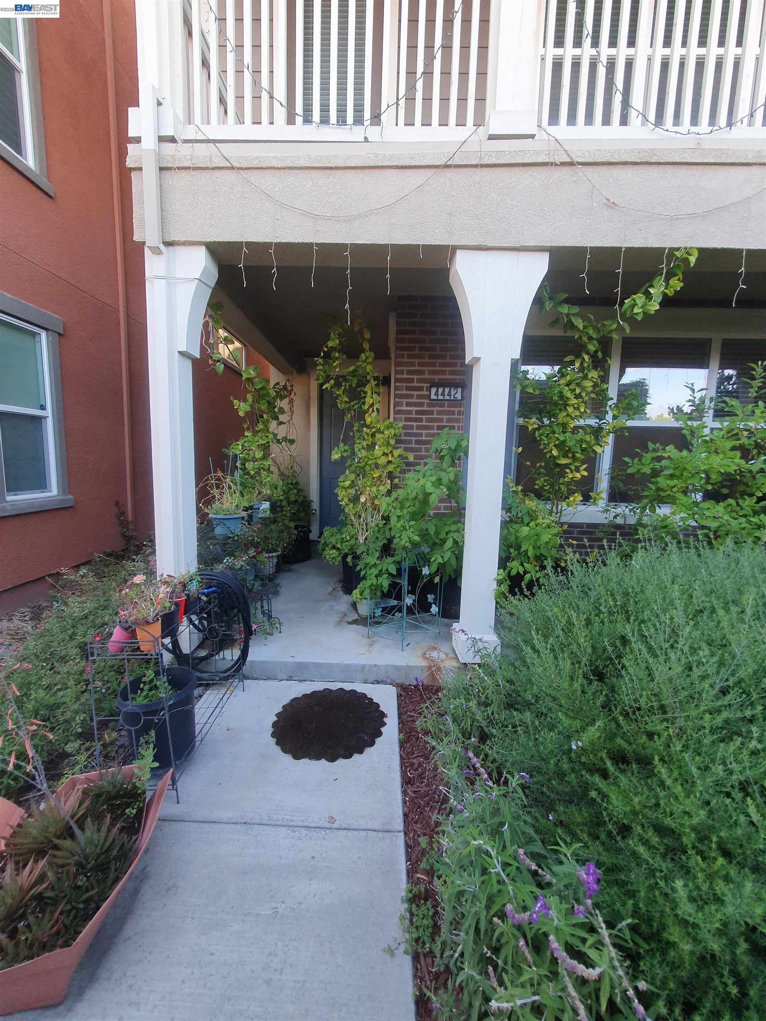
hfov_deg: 89.9
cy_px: 510
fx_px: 384
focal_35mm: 13
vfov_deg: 106.2
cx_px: 383
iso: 64
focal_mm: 1.8
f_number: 2.2
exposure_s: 1/120
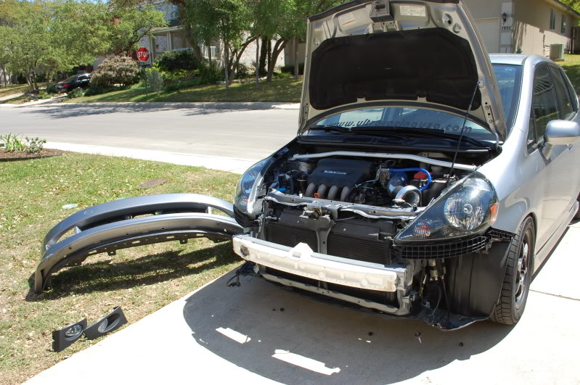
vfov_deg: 43.5
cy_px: 192
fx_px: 483
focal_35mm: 30
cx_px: 290
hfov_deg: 62.0
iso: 200
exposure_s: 1/250
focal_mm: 20
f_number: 8
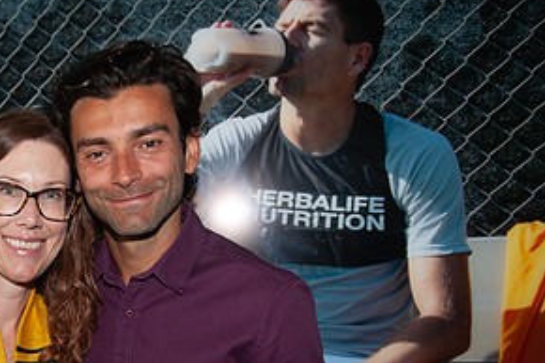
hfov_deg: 34.4
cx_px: 36
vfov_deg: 24.2
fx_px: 817
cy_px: 335
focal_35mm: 54
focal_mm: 27
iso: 200
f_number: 3.5
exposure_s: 1/60
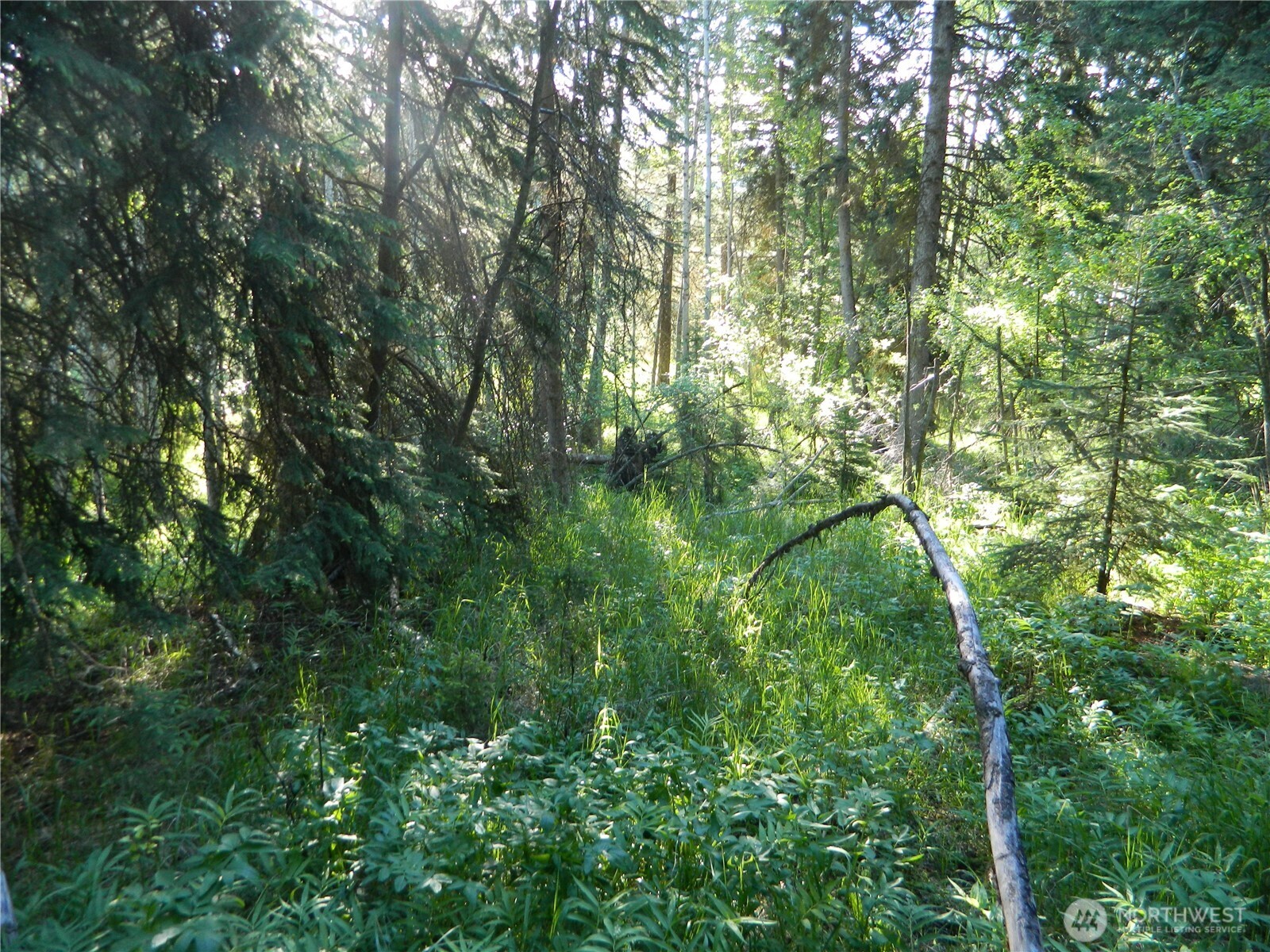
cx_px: 635
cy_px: 476
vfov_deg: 54.9
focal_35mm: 25
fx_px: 917
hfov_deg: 69.4
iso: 140
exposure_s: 1/30
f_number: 3.1
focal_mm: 4.5
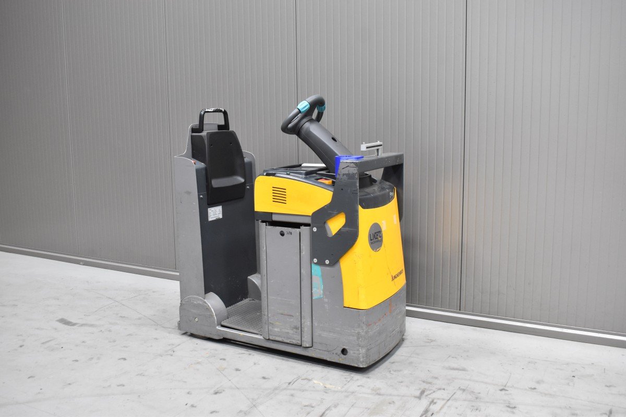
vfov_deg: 38.4
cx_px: 313
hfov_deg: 55.1
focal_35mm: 34
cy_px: 208
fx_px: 600
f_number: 5
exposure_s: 1/30
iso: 1600
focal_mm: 23
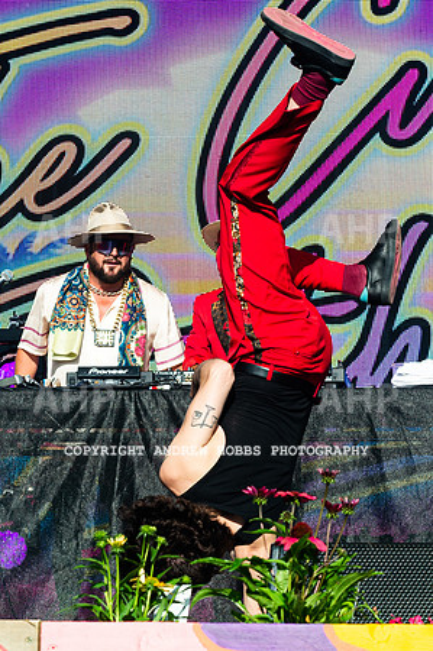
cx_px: 200
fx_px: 2639
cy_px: 443
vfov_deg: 14.1
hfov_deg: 9.4
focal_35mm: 146
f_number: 10
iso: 500
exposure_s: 1/1000
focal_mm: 70
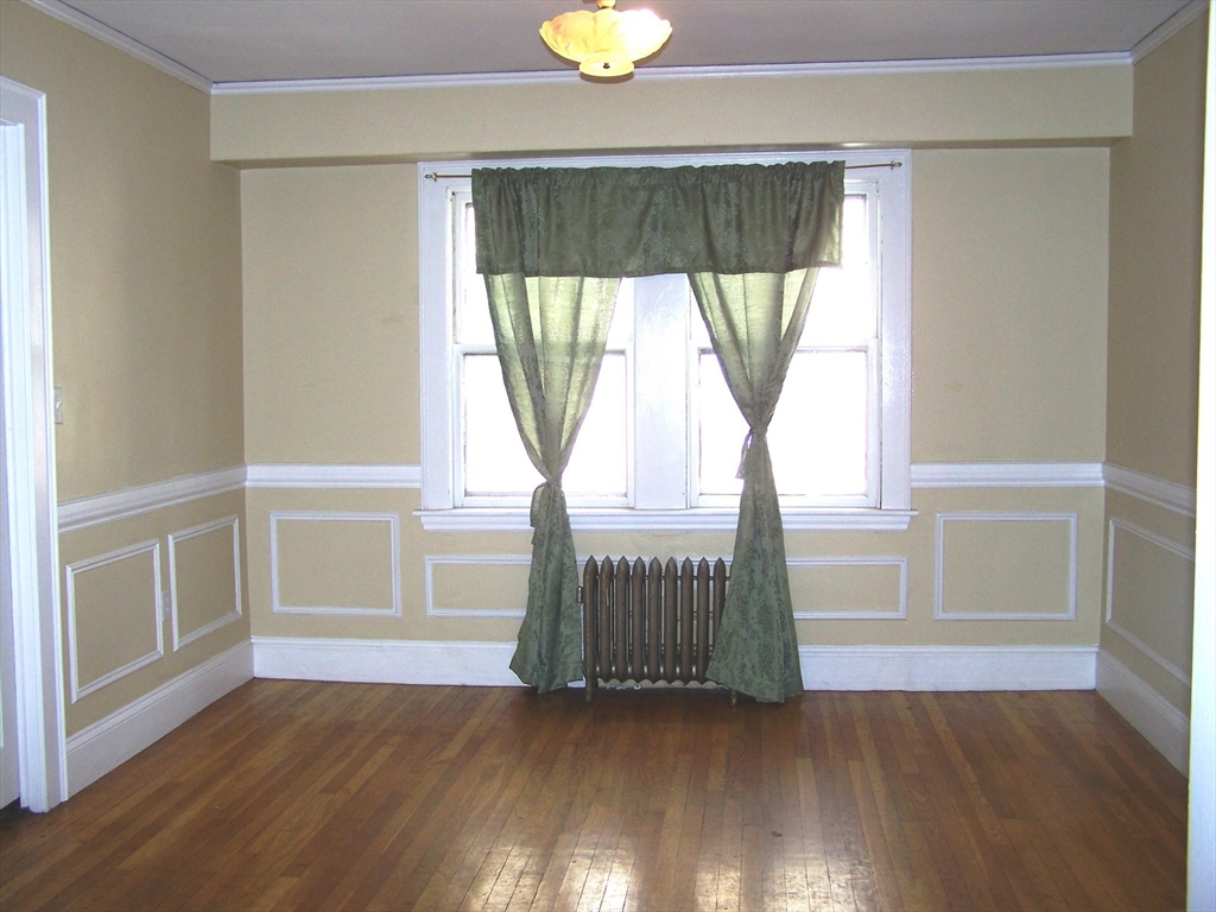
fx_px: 1335
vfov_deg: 37.7
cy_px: 456
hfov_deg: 49.0
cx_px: 608
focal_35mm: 38
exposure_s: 1/60
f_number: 2.8
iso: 80
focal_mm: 6.3
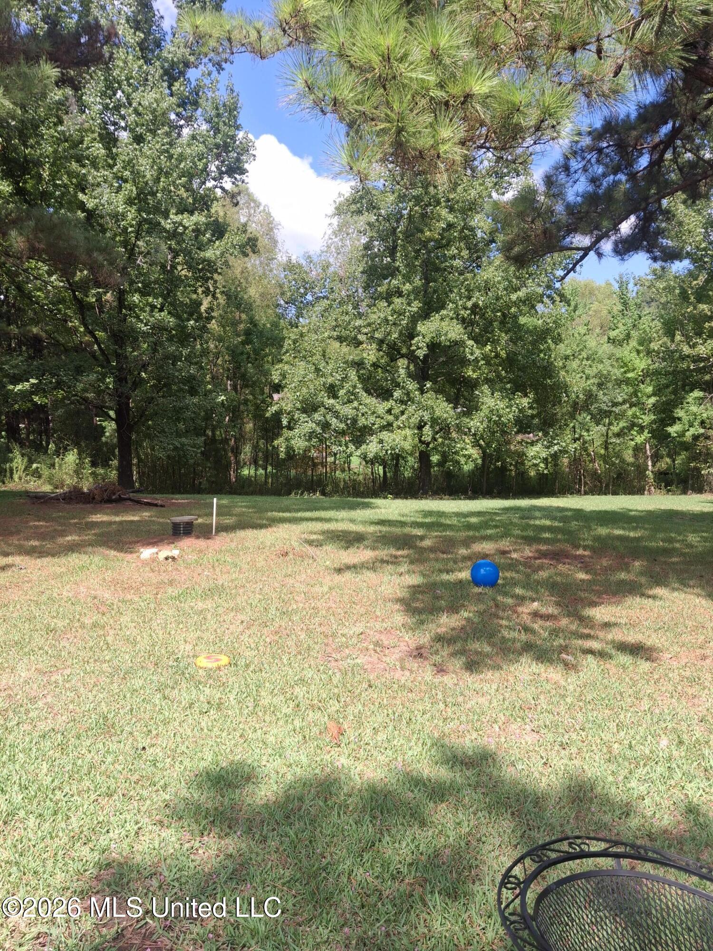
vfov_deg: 69.4
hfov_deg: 54.9
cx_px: 356
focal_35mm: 25
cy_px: 476
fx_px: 687
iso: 25
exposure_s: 1/556
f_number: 1.8
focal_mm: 4.69
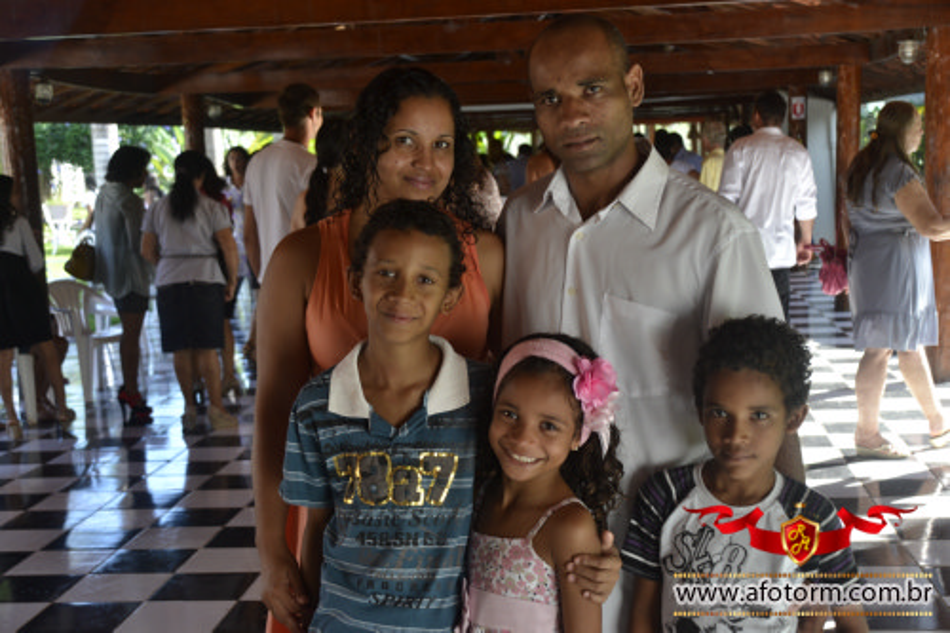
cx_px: 475
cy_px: 316
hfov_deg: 37.9
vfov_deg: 25.7
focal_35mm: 52
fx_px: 1385
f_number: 5.6
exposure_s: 1/125
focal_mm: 35
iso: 250
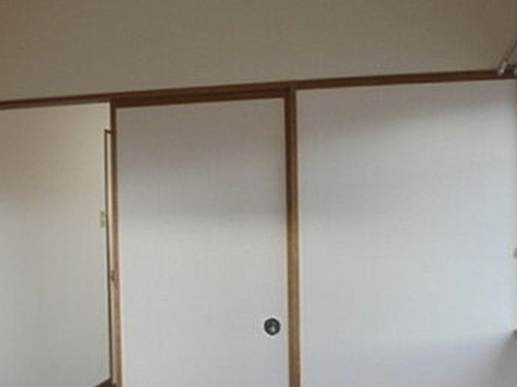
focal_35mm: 48
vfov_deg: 30.2
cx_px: 194
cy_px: 207
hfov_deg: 39.4
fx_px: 717
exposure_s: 1/30
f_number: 3.5
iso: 160
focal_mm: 4.6
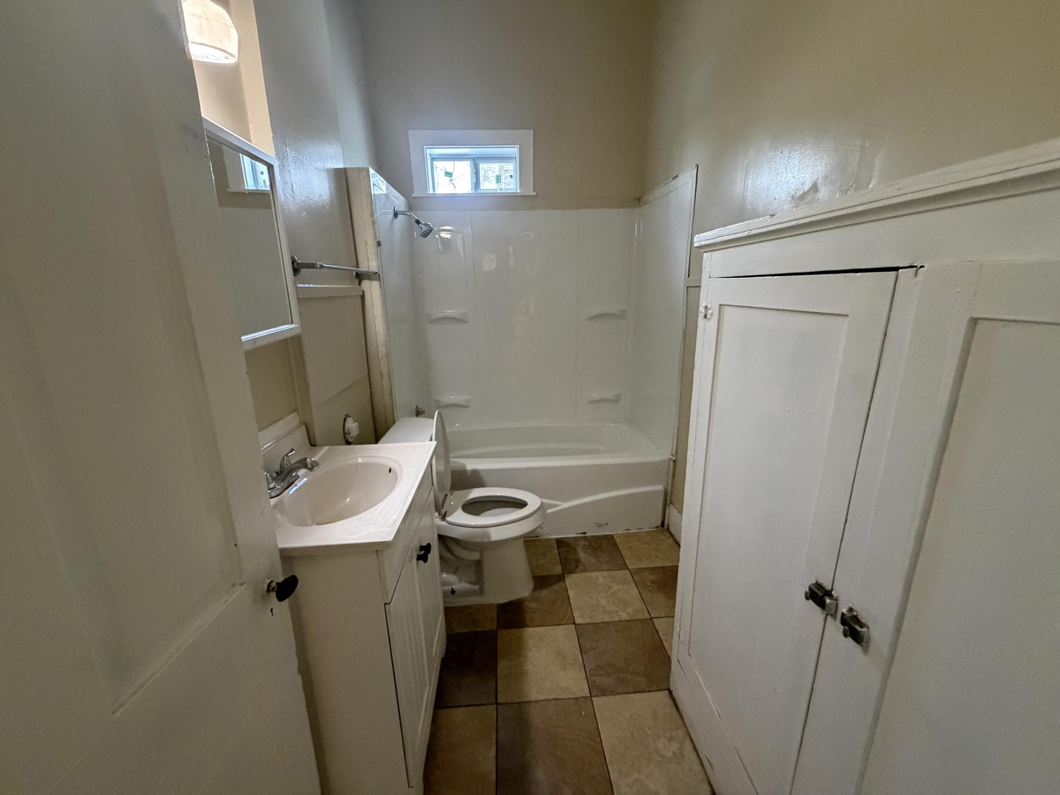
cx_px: 530
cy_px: 398
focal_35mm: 14
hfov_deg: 102.1
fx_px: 429
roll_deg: +1.7
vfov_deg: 85.7
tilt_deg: -15.1
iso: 800
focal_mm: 2.22
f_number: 2.2
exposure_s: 1/60
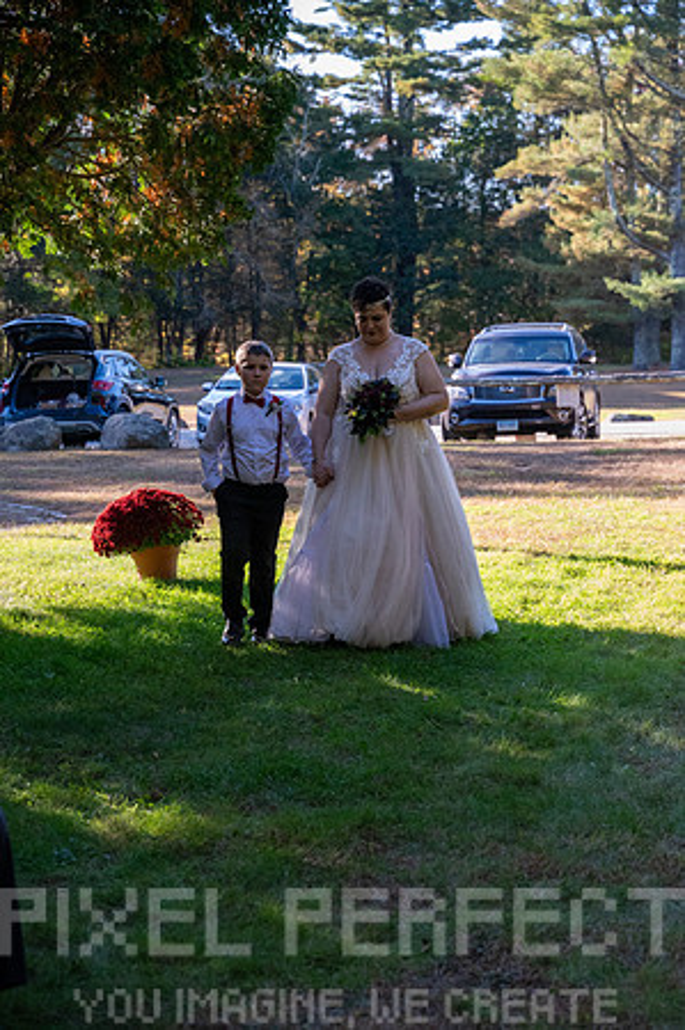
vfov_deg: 27.0
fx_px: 2145
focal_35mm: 75
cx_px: 342
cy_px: 515
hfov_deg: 18.1
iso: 6400
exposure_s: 1/6400
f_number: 4.5
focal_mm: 75
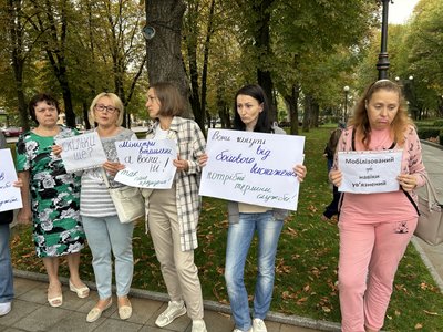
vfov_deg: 53.1
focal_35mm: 26
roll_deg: +2.2
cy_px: 166
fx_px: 333
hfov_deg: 67.3
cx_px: 222
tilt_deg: -5.6
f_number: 1.5
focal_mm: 5.7
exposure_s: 1/572
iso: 50
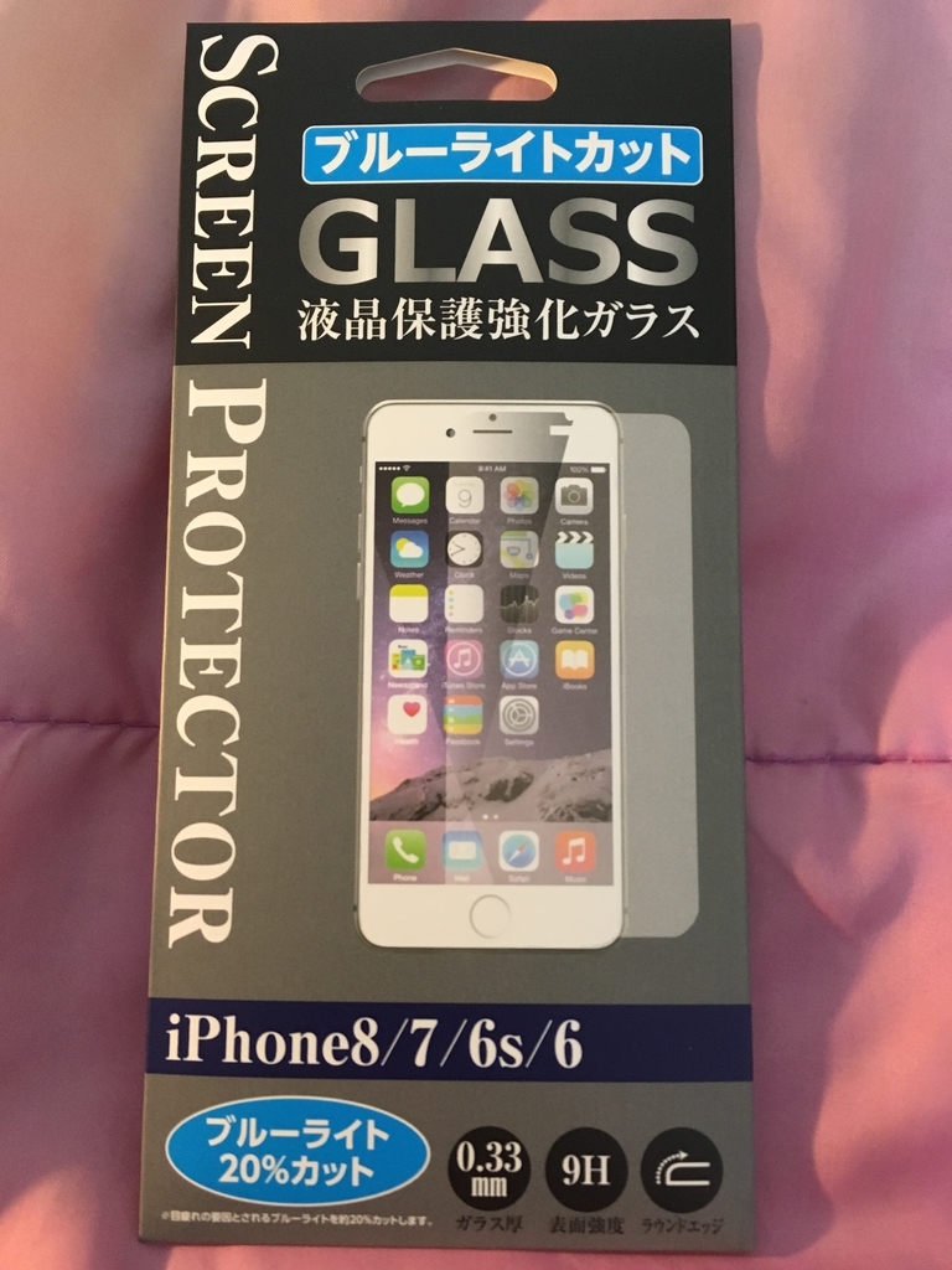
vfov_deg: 61.7
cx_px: 476
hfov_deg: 48.2
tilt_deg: -70.9
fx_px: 1063
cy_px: 635
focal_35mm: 29
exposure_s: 1/30
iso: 160
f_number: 2.2
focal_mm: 4.15
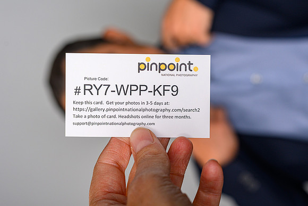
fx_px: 604
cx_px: 155
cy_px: 109
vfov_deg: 19.3
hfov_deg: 28.6
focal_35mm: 71
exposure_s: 1/200
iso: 200
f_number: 5.6
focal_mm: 50
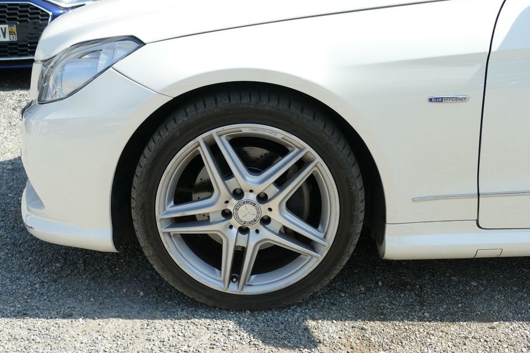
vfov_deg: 31.2
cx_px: 246
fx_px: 633
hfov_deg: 45.4
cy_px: 174
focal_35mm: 43
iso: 125
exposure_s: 1/1000
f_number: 3.1
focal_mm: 14.5
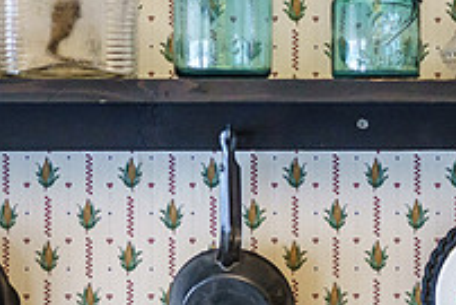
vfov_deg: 13.4
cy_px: 110
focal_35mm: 102
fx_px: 1293
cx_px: 251
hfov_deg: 20.0
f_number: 2
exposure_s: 1/250
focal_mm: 35
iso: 3200
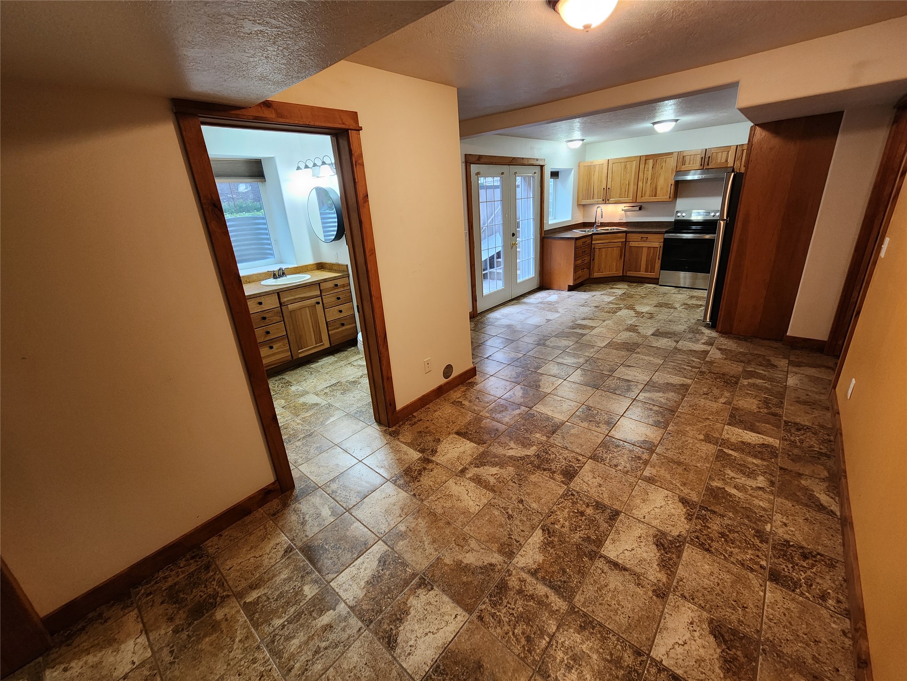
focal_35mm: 13
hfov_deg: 106.2
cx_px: 454
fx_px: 341
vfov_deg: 89.9
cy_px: 340
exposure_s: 1/40
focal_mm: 2.2
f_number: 2.2
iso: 320
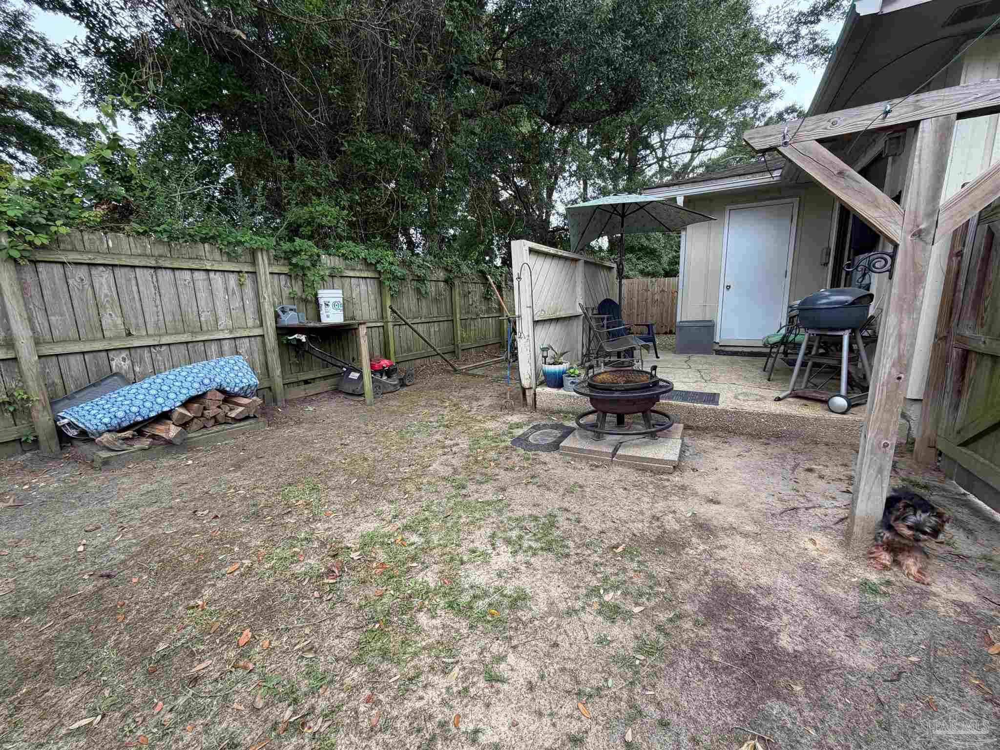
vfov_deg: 85.7
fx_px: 404
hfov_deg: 102.1
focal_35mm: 14
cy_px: 375
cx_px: 500
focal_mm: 2.22
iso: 125
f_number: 2.2
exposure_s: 1/121
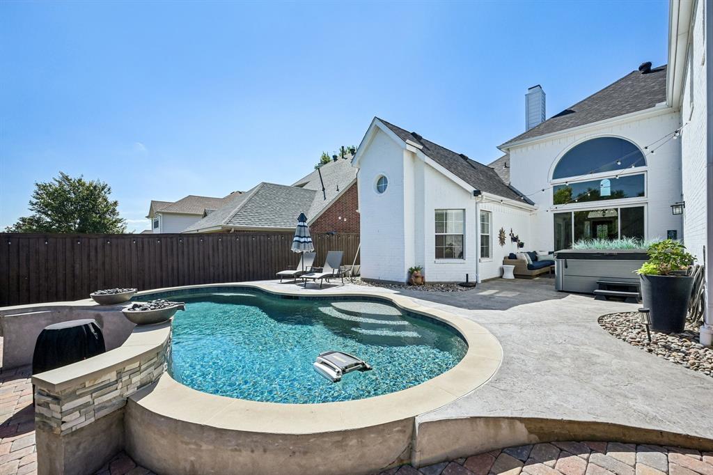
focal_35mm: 14
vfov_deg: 81.2
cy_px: 238
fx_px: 277
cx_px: 356
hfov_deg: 104.3
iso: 250
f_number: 9
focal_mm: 14
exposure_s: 1/1000
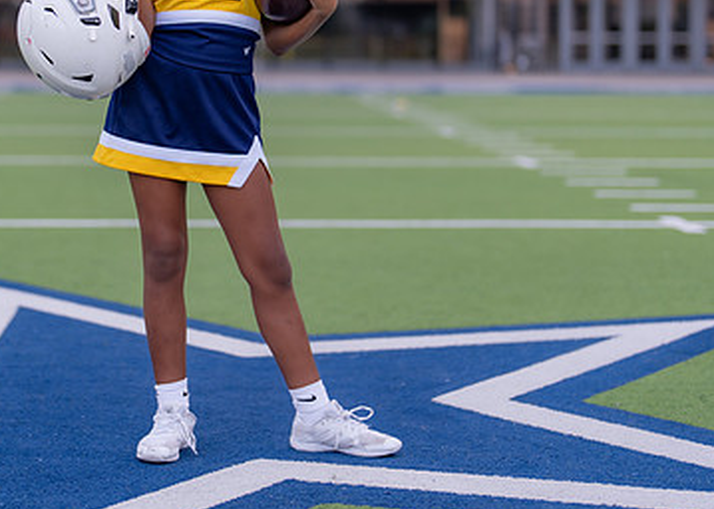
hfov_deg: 21.8
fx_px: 1844
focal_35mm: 91
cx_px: 228
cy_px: 110
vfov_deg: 15.6
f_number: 1.2
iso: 100
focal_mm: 50
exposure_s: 1/320
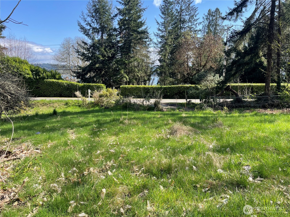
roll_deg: -2.6
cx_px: 145
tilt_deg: -11.3
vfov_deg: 53.1
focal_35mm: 26
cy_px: 108
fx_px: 218
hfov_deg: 67.3
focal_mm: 4.2
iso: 32
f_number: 1.6
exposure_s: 1/882
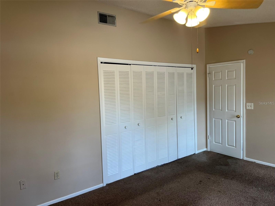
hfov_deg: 67.3
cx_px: 138
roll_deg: +2.2
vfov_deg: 53.1
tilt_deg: -4.8
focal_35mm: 26
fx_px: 207
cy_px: 103
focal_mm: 5.1
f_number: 1.6
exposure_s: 1/120
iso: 100
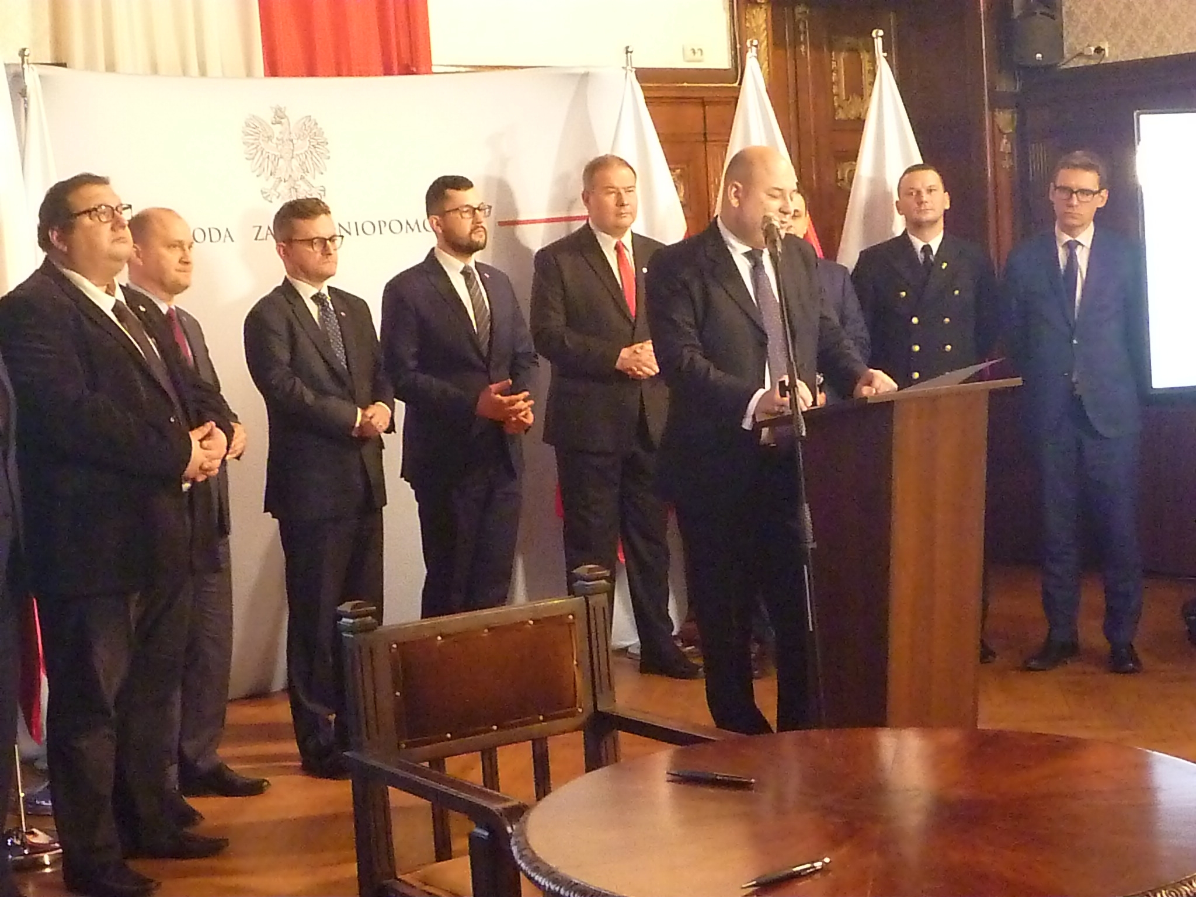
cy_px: 448
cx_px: 598
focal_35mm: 58
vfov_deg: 25.2
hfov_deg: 33.2
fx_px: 2004
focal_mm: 10.4
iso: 3200
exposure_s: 1/20
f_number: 5
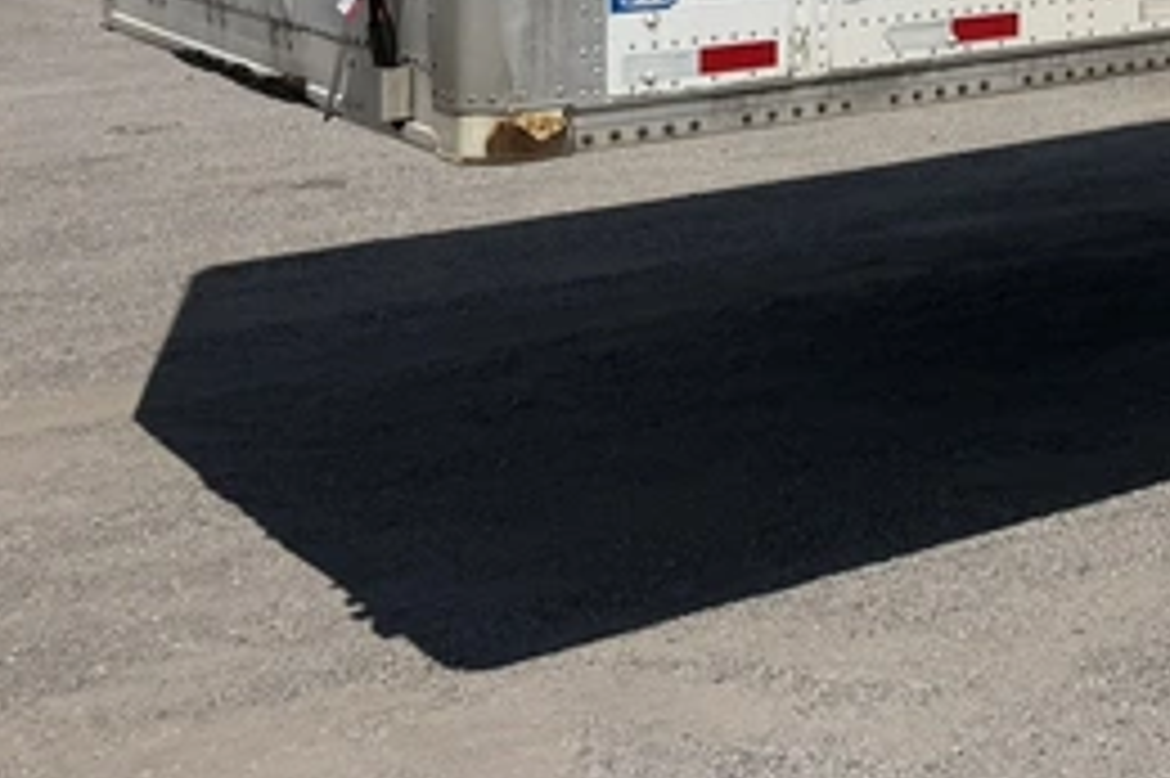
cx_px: 1566
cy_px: -349
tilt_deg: +3.6
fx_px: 2338
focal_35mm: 72
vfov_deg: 17.3
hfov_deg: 24.2
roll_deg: -1.8
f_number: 1.78
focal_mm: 6.76
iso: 80
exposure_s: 1/17544
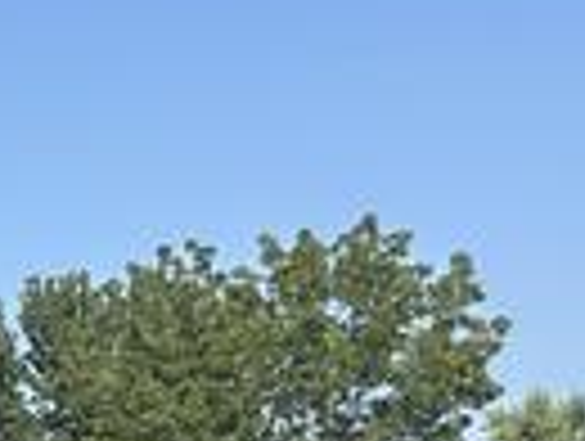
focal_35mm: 118
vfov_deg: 10.9
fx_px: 1998
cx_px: -774
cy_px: 1017
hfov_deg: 13.0
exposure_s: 1/2967
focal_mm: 6.86
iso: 80
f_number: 1.78
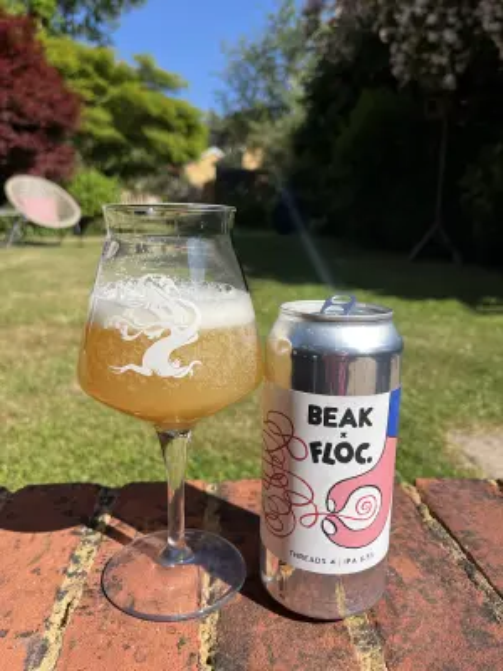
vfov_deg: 67.3
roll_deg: -1.2
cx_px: 252
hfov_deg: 53.1
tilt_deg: -11.0
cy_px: 336
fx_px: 504
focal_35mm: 26
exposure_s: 1/2899
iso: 50
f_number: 1.6
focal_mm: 5.1
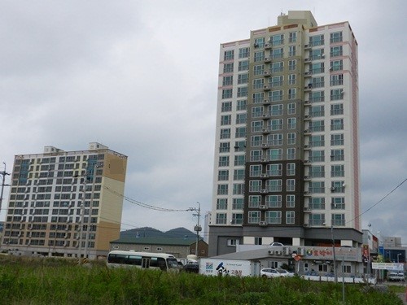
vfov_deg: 37.7
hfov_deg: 49.0
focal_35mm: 38
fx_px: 447
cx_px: 204
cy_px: 152
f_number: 4
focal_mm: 6.7
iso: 160
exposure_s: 1/1000
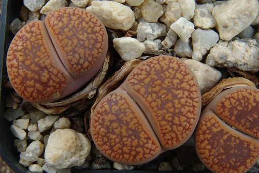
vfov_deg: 13.1
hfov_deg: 19.4
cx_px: 130
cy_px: 86
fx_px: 757
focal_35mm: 105
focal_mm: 70
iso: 100
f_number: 38
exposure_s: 1.5
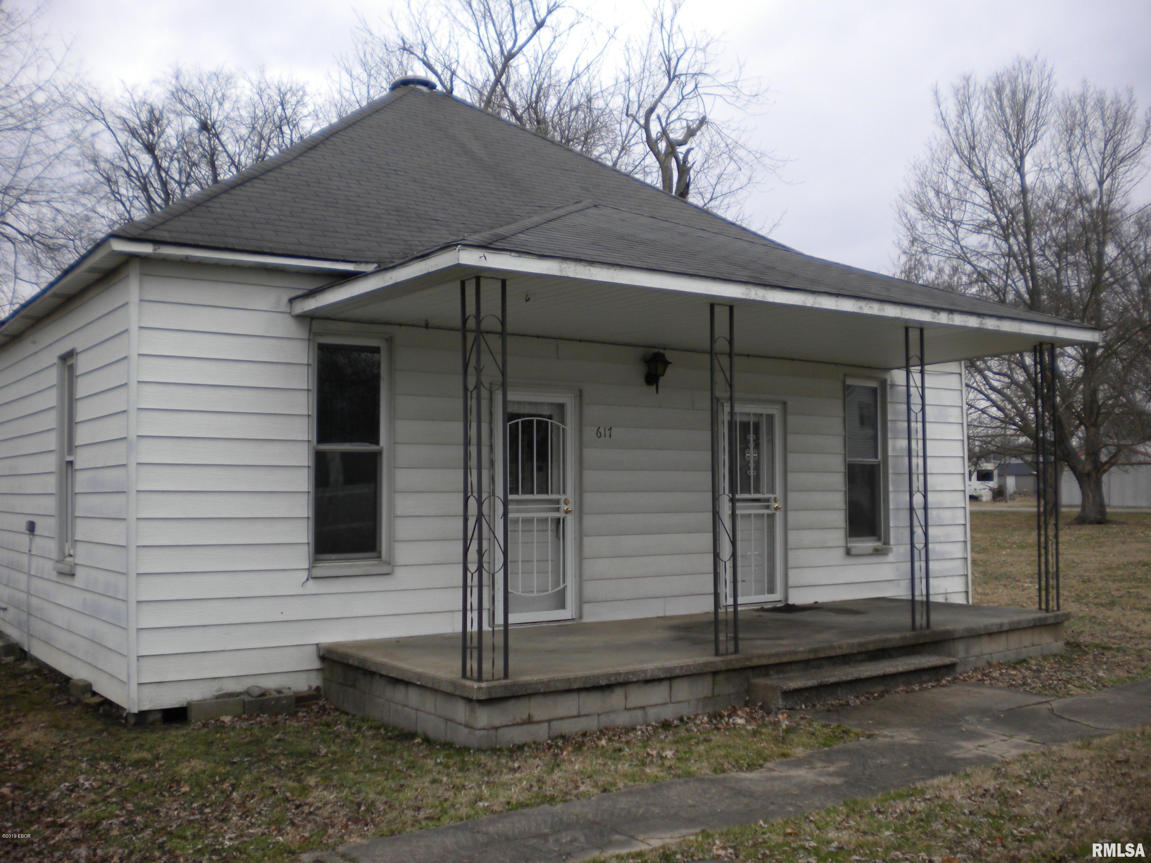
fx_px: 1164
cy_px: 432
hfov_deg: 52.6
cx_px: 576
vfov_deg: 40.7
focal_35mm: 35
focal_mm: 6.3
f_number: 3.1
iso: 80
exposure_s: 1/206
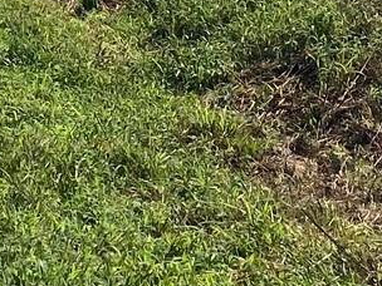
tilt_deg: +1.0
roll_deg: +2.1
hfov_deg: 11.3
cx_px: 204
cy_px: -218
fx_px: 1931
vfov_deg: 8.2
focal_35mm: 175
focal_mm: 4.25
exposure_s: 1/6757
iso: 32
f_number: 1.8
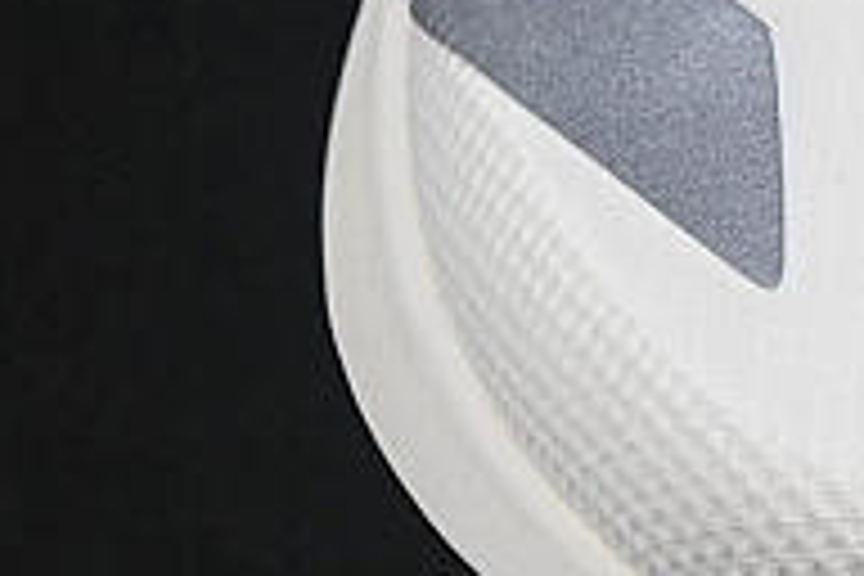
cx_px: 1588
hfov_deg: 4.8
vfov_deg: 3.2
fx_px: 10127
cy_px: -248
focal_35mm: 422
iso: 160
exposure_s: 1/80
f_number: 8
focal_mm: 50
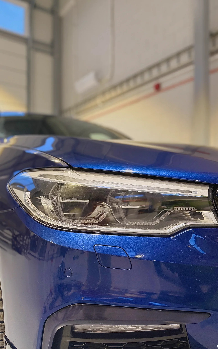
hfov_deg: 47.6
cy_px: 173
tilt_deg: -1.1
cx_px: 108
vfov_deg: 70.4
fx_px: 247
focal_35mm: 26
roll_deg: -0.5
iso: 250
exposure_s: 1/60
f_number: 1.78
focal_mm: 6.76
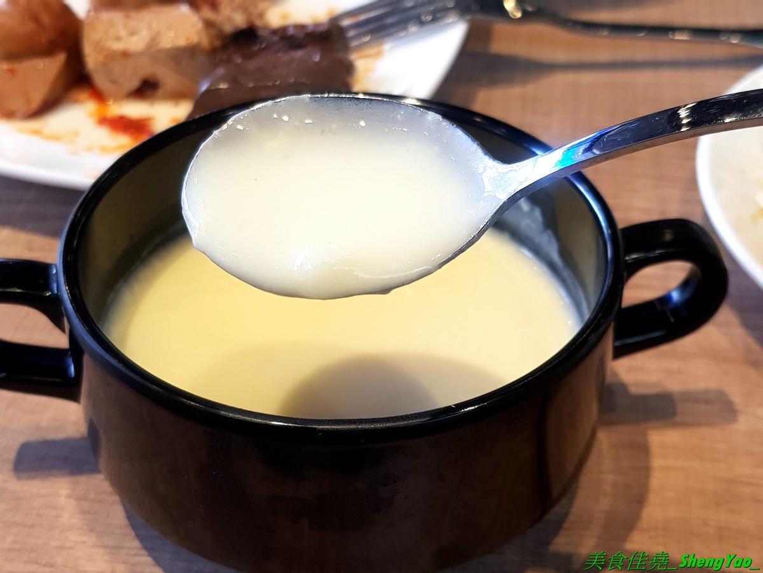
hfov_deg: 67.3
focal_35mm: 26
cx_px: 382
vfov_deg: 53.1
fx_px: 573
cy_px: 286
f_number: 1.7
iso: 50
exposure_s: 1/60
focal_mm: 4.3
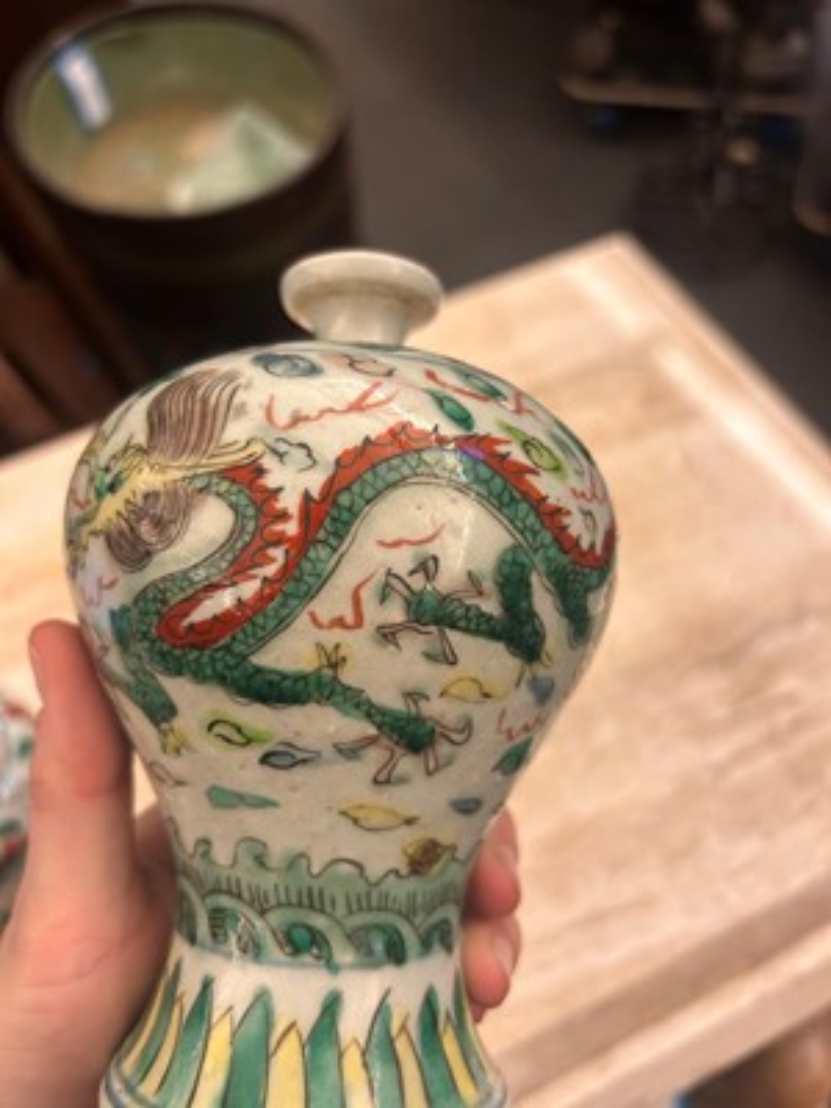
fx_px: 832
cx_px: 416
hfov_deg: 53.1
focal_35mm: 26
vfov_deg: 67.3
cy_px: 554
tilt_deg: -56.6
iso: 160
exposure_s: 1/50
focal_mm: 5.7
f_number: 1.5
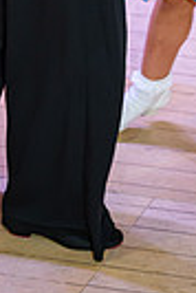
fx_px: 4952
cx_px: 188
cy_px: -187
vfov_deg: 3.4
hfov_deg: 2.3
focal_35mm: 608
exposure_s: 1/250
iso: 1600
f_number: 2.8
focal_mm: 180
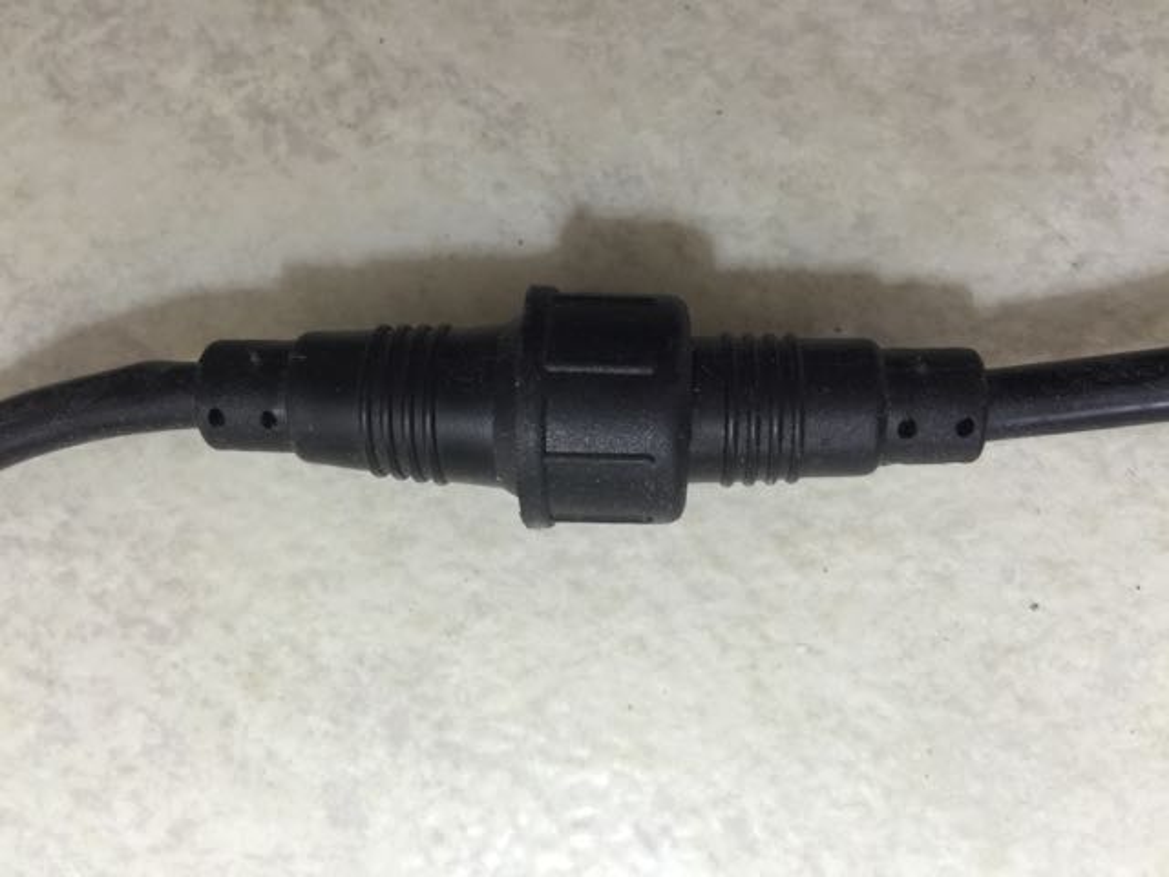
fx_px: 979
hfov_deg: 61.7
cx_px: 584
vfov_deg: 48.2
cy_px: 438
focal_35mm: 29
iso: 64
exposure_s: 1/15
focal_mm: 4.15
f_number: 2.2
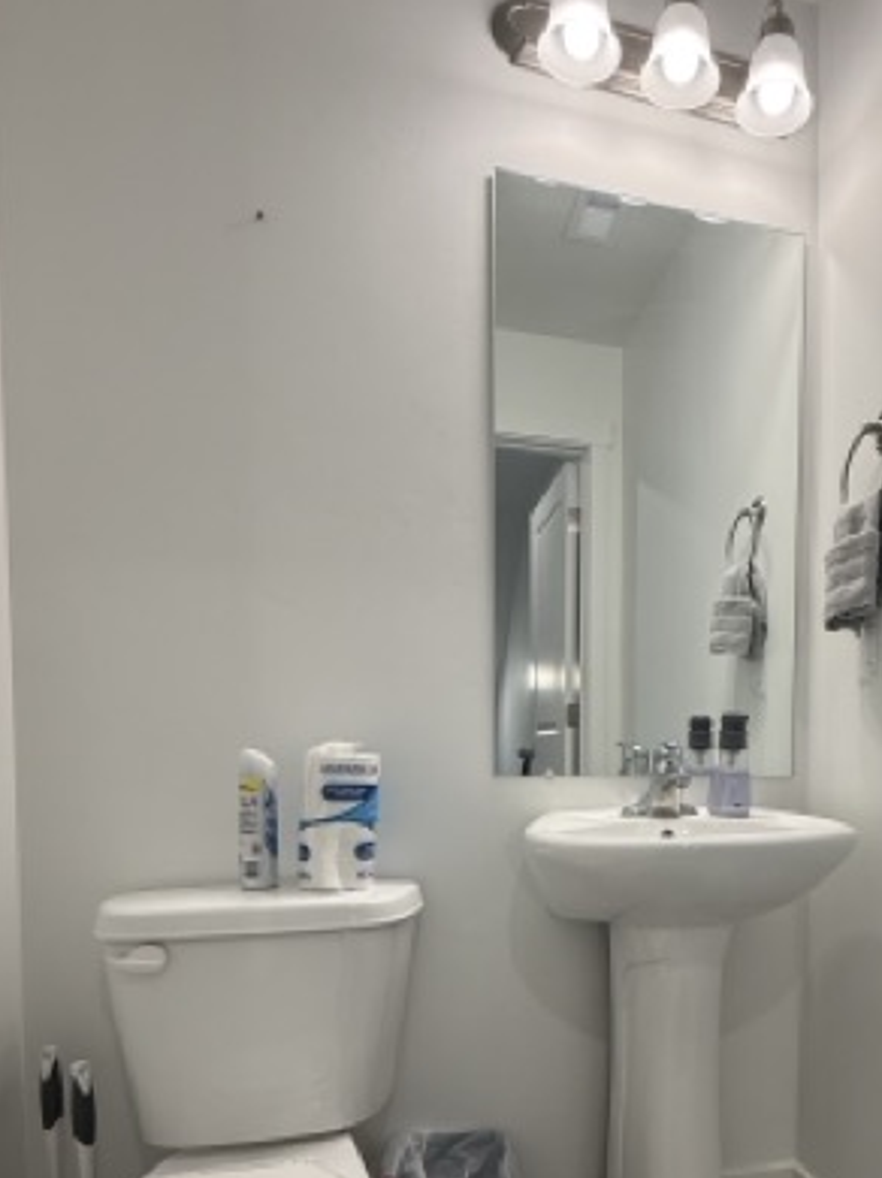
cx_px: 622
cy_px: 803
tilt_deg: -2.4
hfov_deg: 56.9
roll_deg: -0.6
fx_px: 782
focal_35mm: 23
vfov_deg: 71.4
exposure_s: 1/120
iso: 100
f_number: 2.2
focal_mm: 2.22
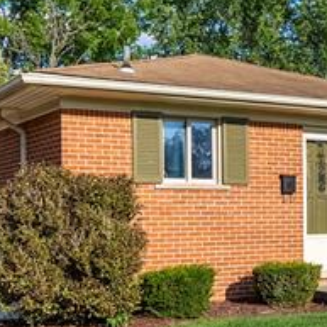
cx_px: 280
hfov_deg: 23.5
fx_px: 769
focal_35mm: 72
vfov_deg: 23.9
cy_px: 213
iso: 100
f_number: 4
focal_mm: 16
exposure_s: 1/1000
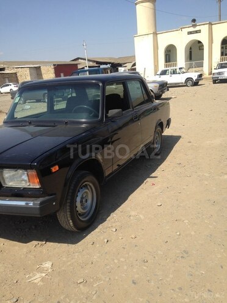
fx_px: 289
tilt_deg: -15.6
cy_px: 152
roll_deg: +2.7
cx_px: 114
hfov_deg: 42.9
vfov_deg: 55.4
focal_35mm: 33
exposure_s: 1/1506
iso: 50
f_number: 2.4
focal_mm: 4.12
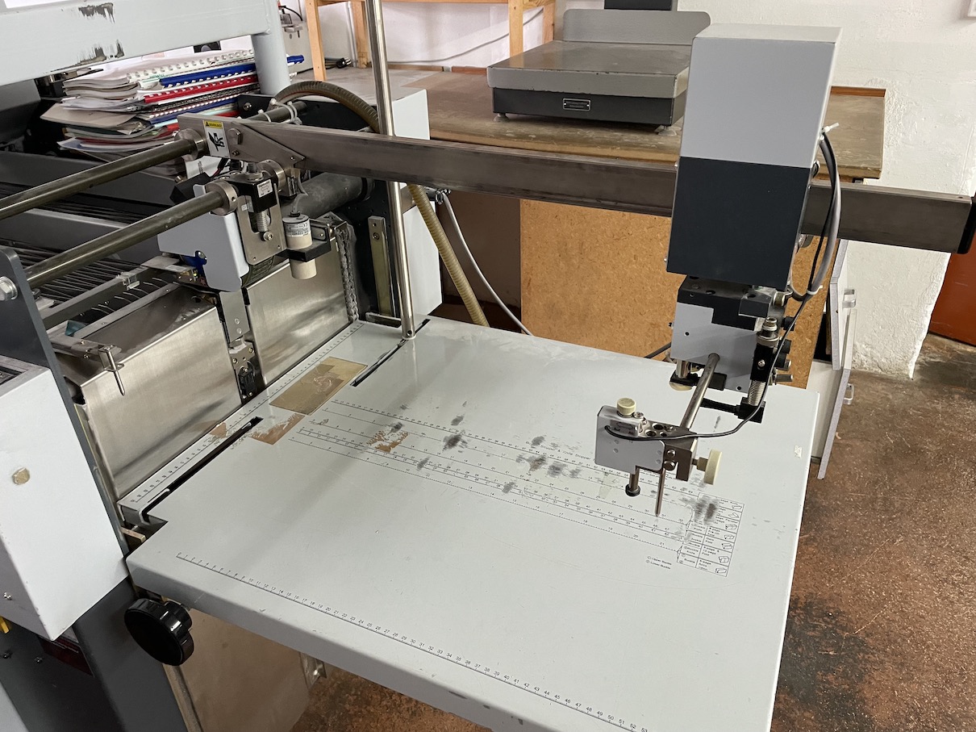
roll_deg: +0.8
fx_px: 733
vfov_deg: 53.0
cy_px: 366
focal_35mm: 26
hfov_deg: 67.3
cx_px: 488
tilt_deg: -30.7
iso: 160
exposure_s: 1/50
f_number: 1.6
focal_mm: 4.2
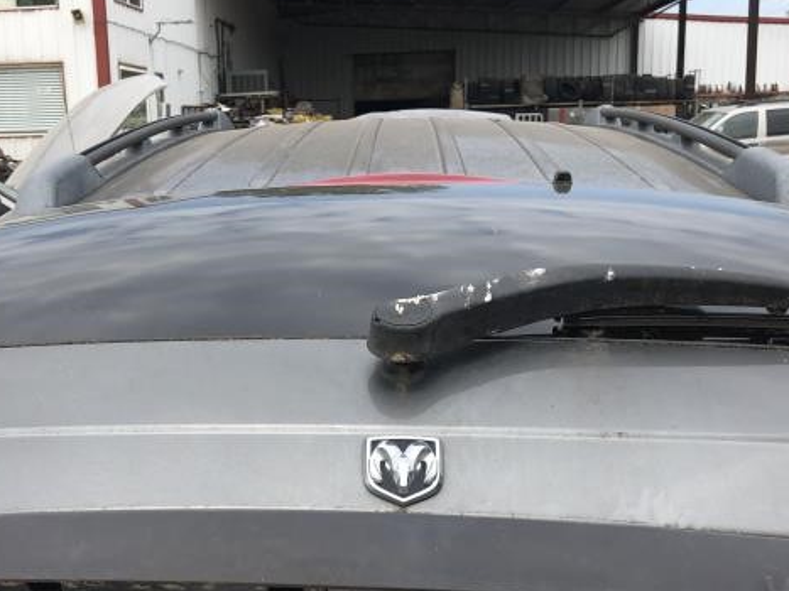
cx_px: 329
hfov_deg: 39.6
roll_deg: +0.4
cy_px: 371
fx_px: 1094
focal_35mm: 48
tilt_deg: -16.2
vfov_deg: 30.1
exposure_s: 1/1715
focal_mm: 3.99
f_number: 1.8
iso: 20
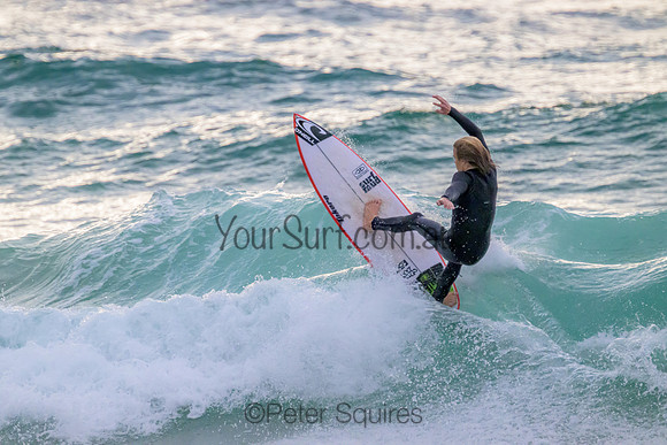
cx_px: 334
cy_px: 222
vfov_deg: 1.7
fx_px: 14825
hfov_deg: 2.6
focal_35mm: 800
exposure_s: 1/2000
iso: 8000
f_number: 11
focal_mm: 800
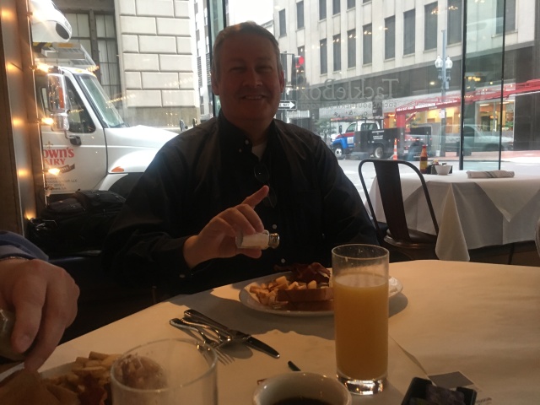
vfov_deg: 48.2
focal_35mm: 29
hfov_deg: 61.7
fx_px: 452
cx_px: 270
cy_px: 202
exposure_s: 1/30
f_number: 2.2
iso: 125
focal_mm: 4.15
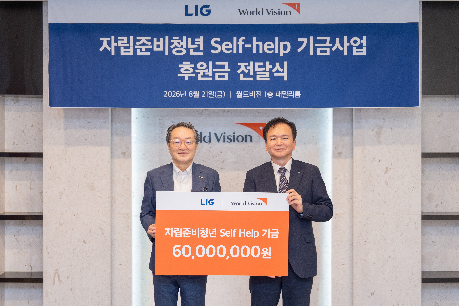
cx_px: 230
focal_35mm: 44
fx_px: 561
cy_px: 153
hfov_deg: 44.5
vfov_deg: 30.5
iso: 1000
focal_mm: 44
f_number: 4
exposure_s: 1/160
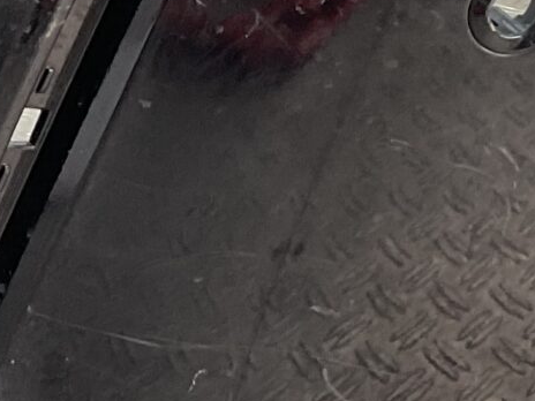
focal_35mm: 160
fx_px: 2473
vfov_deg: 9.2
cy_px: 20
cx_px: 3
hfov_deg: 12.2
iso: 25
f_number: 1.8
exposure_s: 1/120
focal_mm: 3
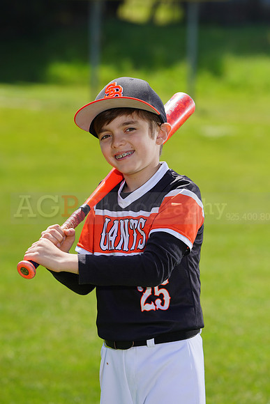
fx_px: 2642
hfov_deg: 5.9
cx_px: 135
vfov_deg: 8.8
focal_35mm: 235
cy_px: 202
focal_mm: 235
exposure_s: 1/250
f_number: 8
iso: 100
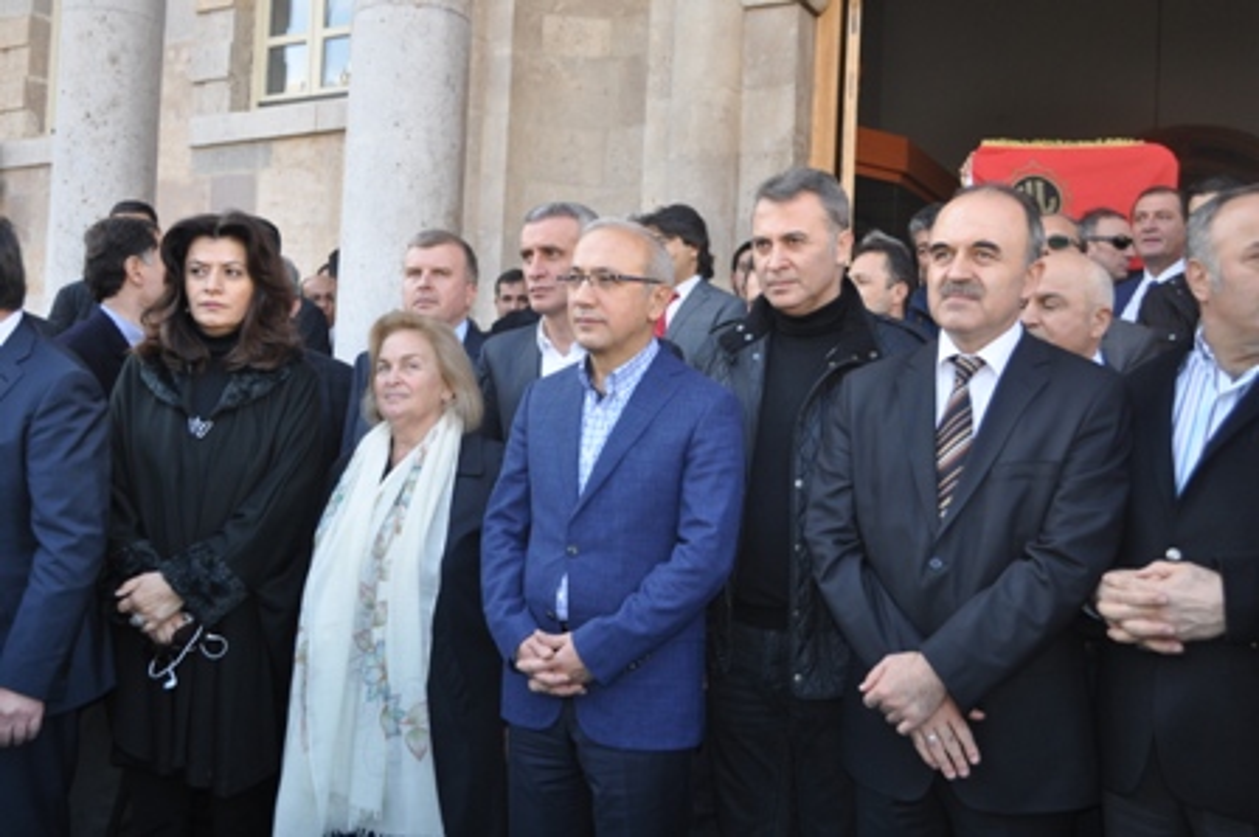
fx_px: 1258
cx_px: 630
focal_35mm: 36
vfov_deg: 36.8
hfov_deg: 53.2
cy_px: 418
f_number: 4
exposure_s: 1/200
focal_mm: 24
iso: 360
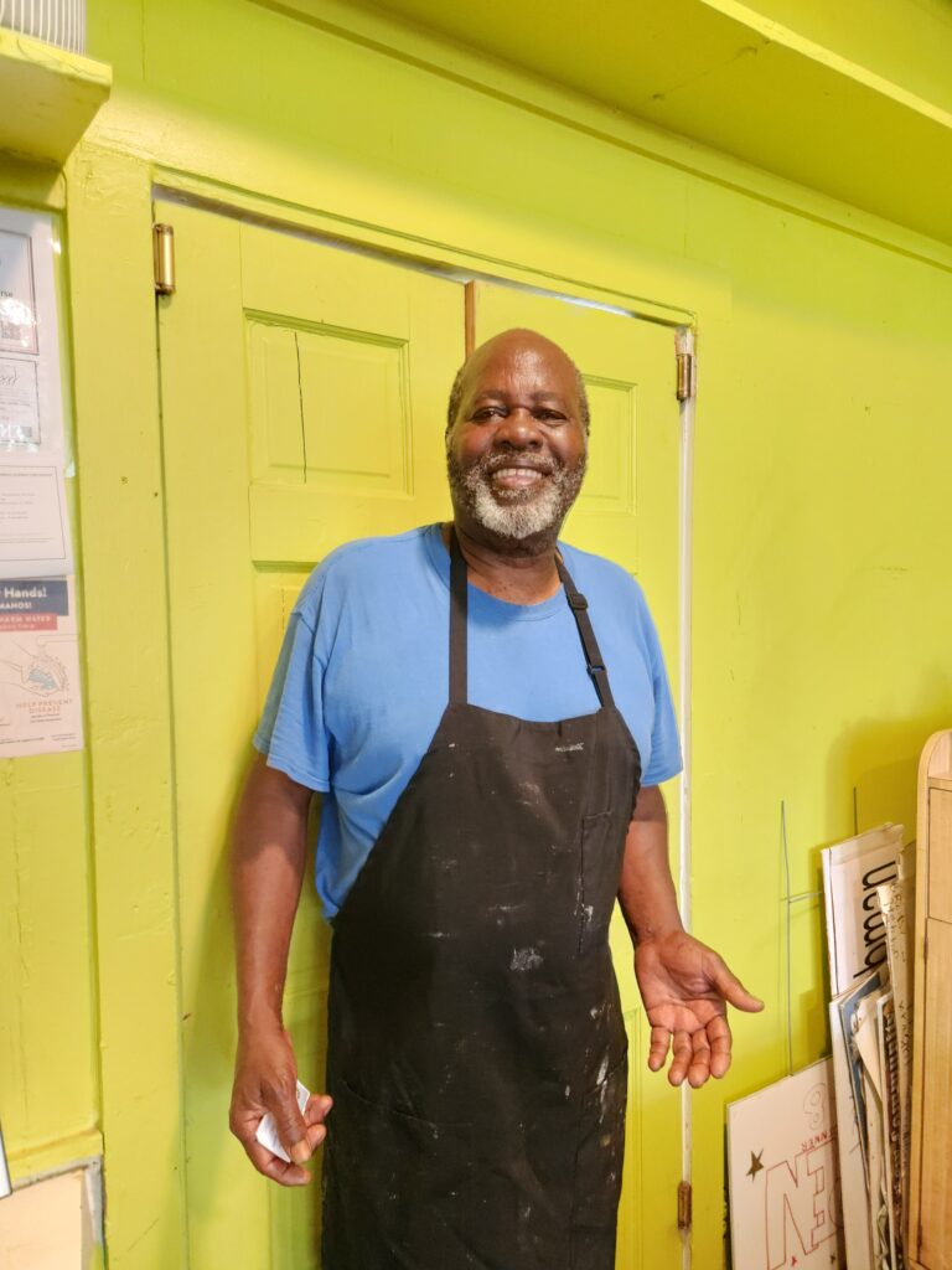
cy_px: 635
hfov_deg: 58.9
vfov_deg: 73.9
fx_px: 843
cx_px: 476
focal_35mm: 23
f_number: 1.8
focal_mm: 5.4
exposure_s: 1/40
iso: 500
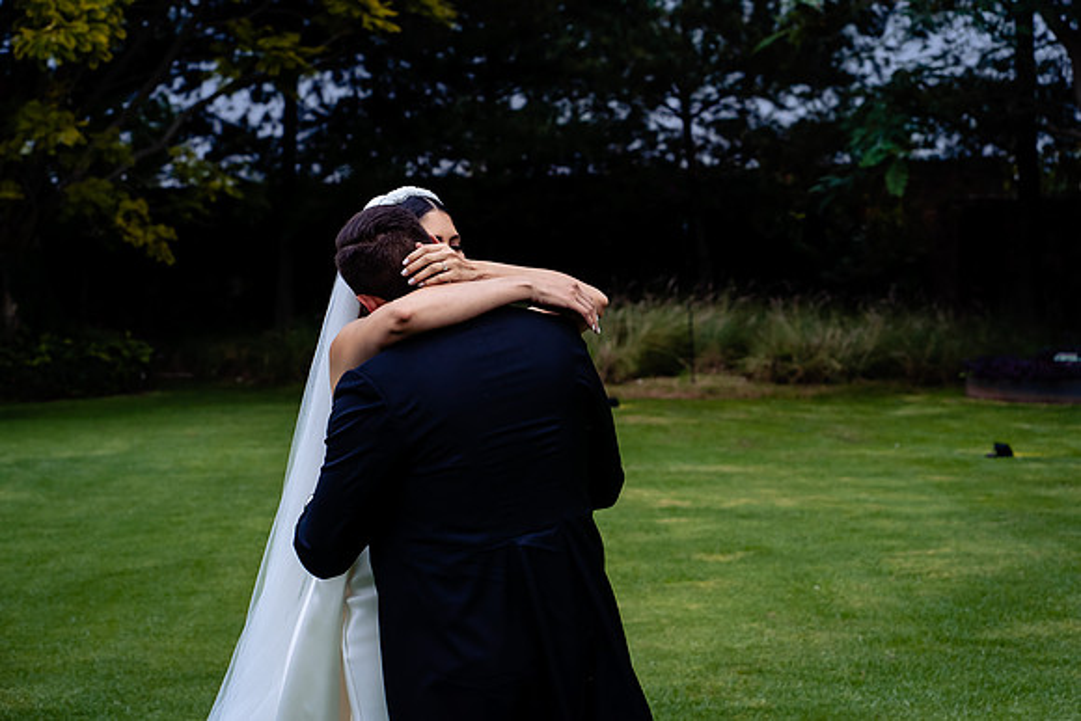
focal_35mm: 85
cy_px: 360
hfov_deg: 23.9
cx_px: 540
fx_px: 2553
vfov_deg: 16.1
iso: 640
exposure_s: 1/640
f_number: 6.3
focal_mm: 85
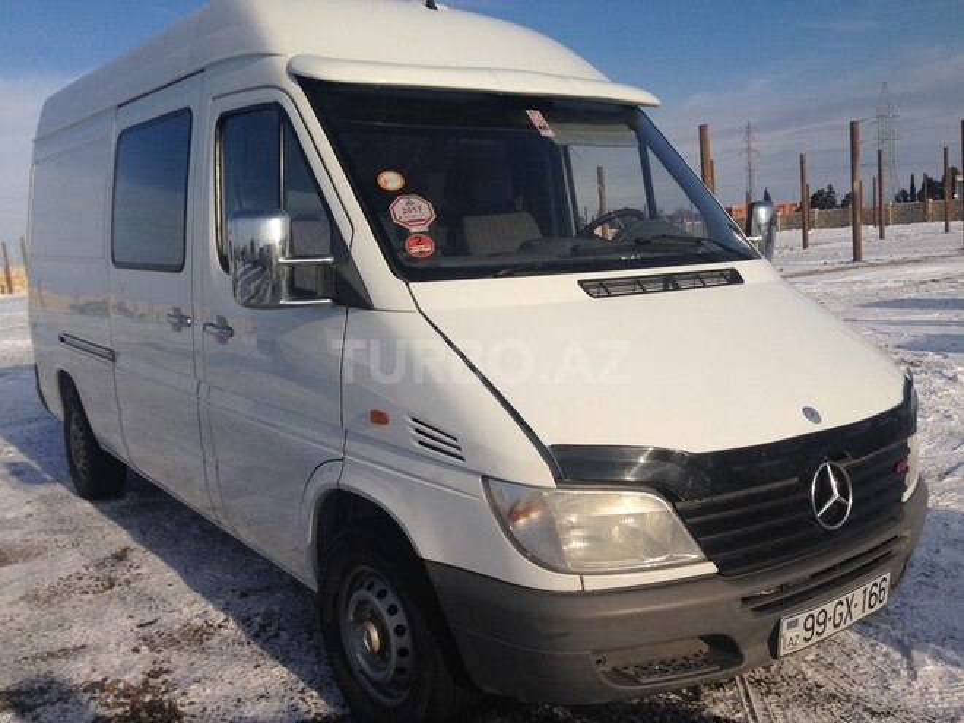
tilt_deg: -10.1
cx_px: 482
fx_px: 919
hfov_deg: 55.4
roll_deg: +4.0
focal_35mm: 33
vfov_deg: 42.9
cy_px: 362
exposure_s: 1/3623
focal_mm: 4.12
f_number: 2.4
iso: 50
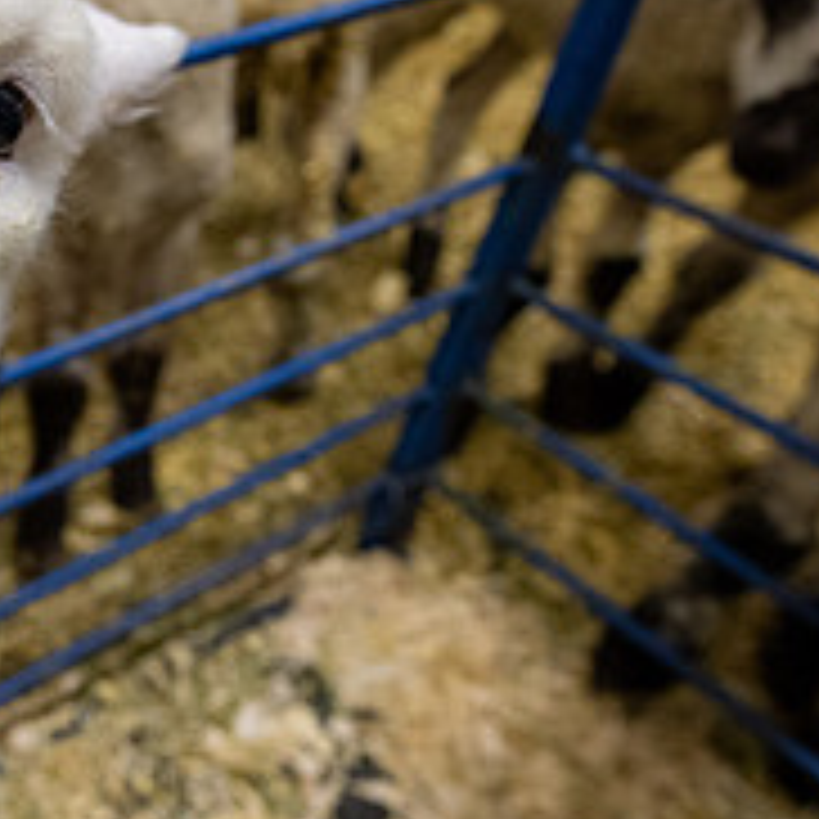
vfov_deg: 43.8
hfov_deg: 36.9
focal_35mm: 38
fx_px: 1017
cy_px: 385
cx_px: -81
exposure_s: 1/200
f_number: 4
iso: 3200
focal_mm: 14
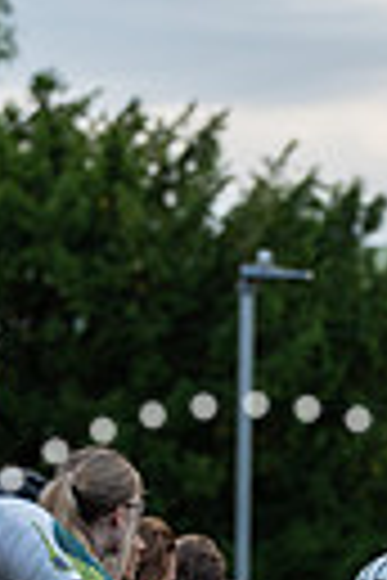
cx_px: 333
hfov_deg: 4.1
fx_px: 5450
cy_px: 432
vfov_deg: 6.1
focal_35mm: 338
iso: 800
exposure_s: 1/640
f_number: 3.2
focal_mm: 97
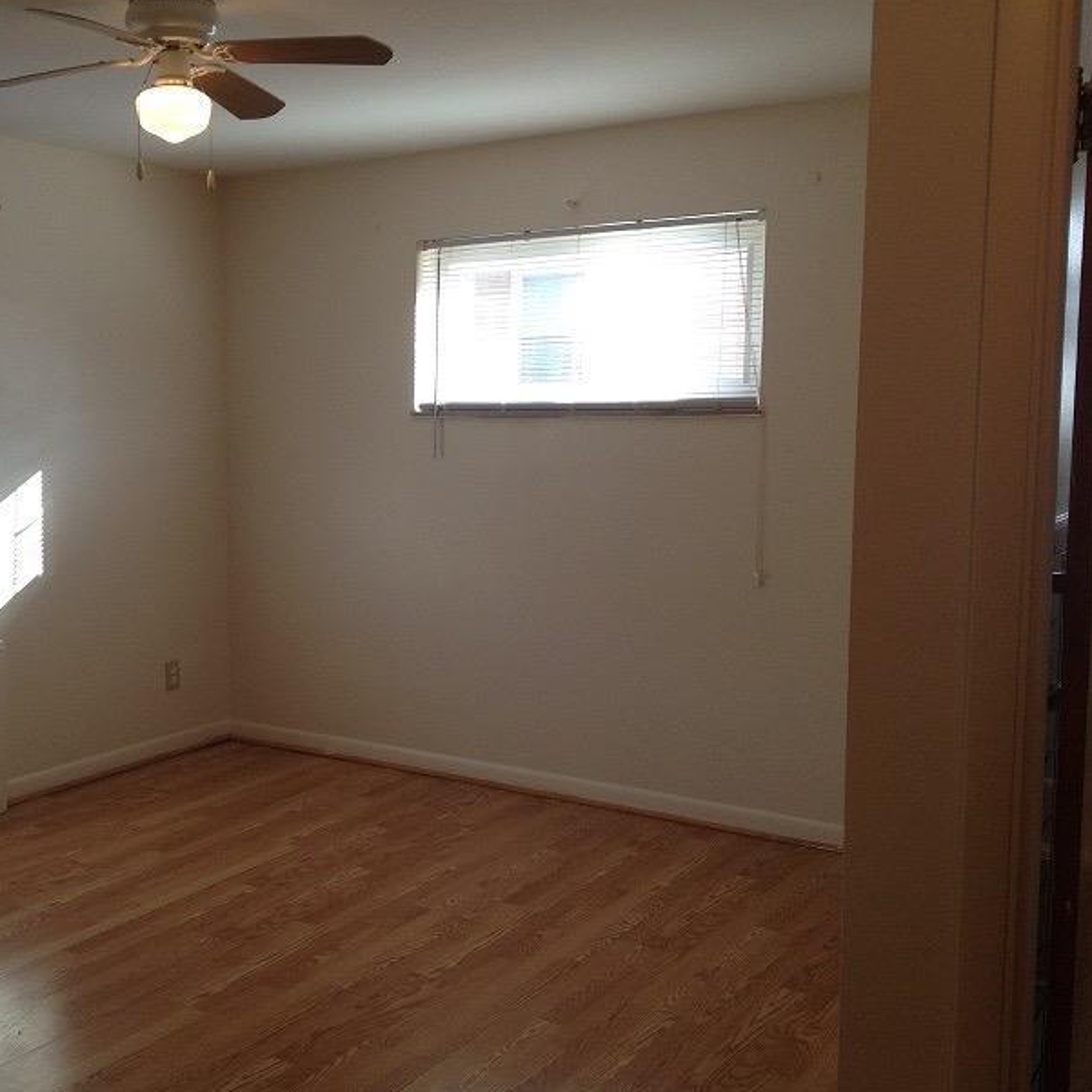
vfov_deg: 40.0
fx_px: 1499
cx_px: 358
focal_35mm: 42
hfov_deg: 39.5
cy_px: 549
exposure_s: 1/120
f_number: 2.4
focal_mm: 4.28
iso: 80
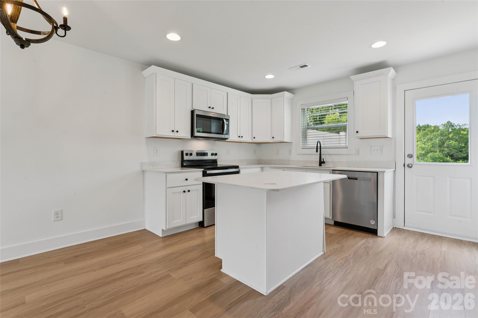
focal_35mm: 17
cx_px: 239
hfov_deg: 93.6
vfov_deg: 70.7
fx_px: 224
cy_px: 159
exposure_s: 1/3.33
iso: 100
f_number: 13
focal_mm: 16.9
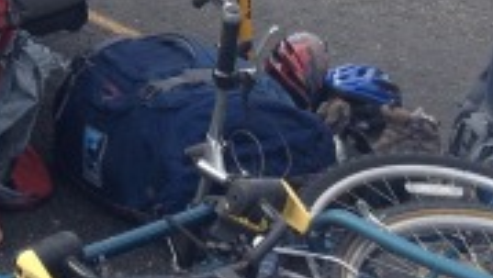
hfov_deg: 15.6
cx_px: 69
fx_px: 1779
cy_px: -66
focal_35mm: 136
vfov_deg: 8.8
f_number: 2.4
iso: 50
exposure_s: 1/378
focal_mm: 4.28
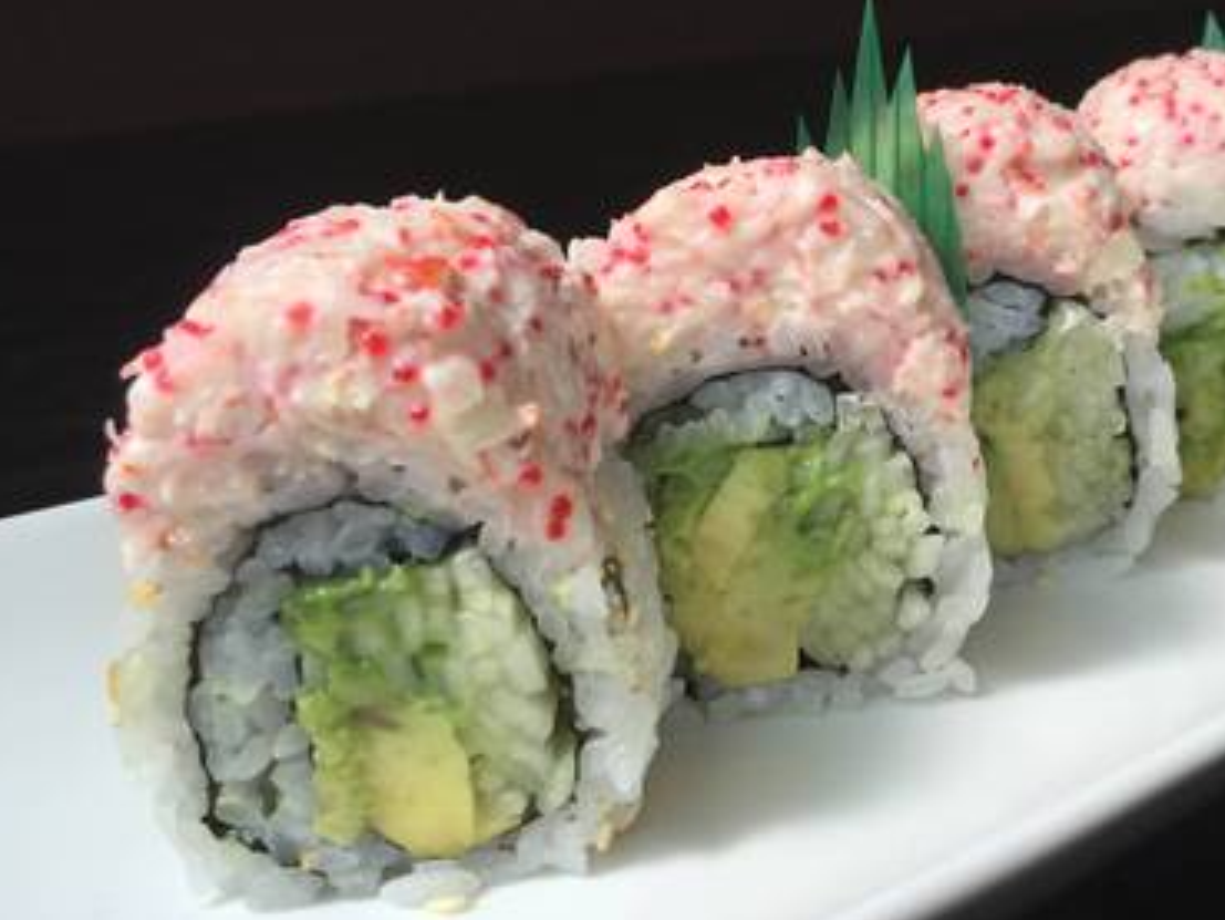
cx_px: 933
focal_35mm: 46
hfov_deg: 40.0
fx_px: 1628
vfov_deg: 31.4
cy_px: 342
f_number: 2.2
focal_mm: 4.15
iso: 32
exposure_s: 1/476
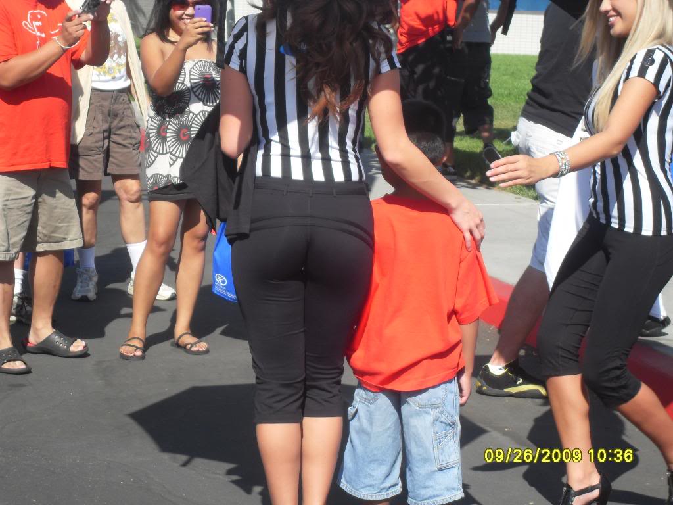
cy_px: 252
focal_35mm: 102
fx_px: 1983
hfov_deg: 19.3
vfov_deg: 14.5
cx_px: 336
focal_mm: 18.1
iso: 80
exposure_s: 1/350
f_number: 5.2
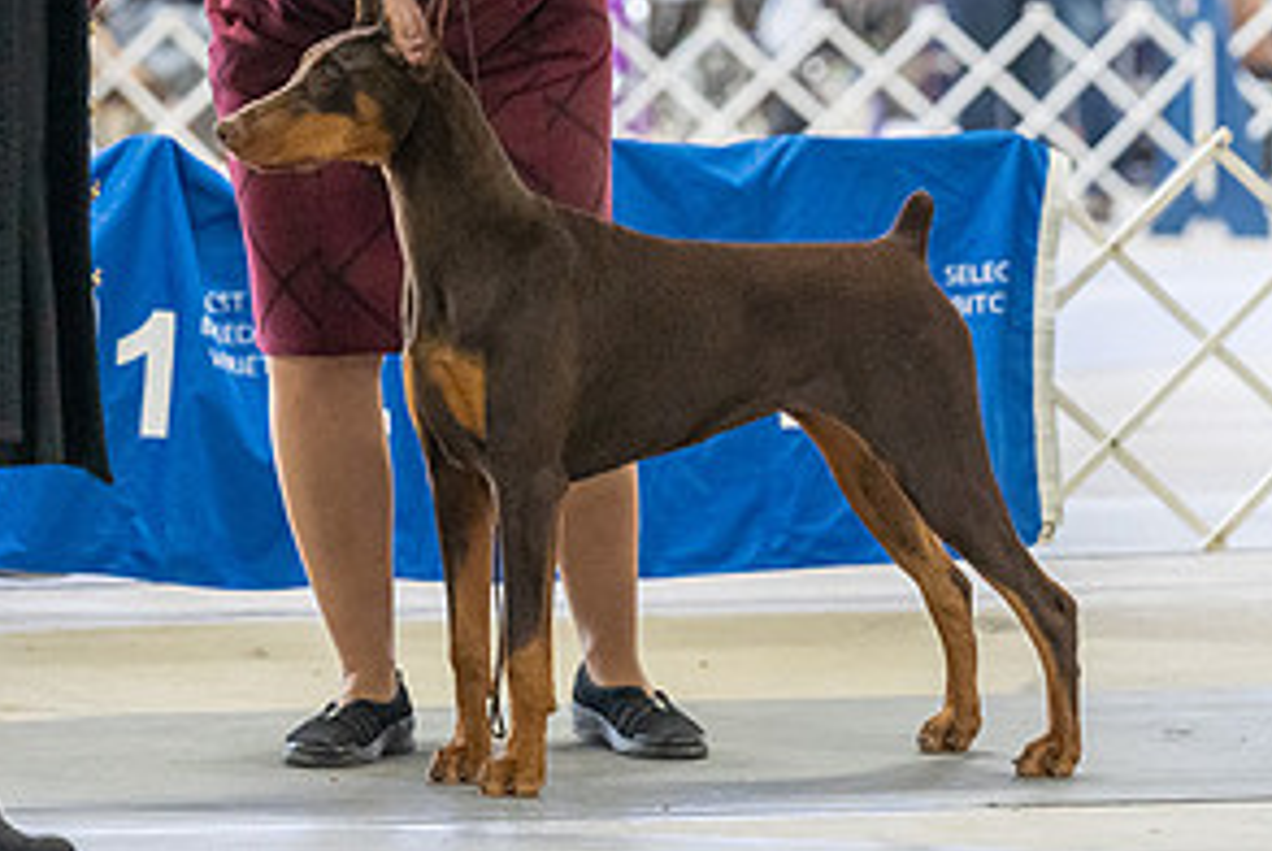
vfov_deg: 4.9
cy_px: 63
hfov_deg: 7.3
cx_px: 451
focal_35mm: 283
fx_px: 10009
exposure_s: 1/320
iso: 6400
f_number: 3.5
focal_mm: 143
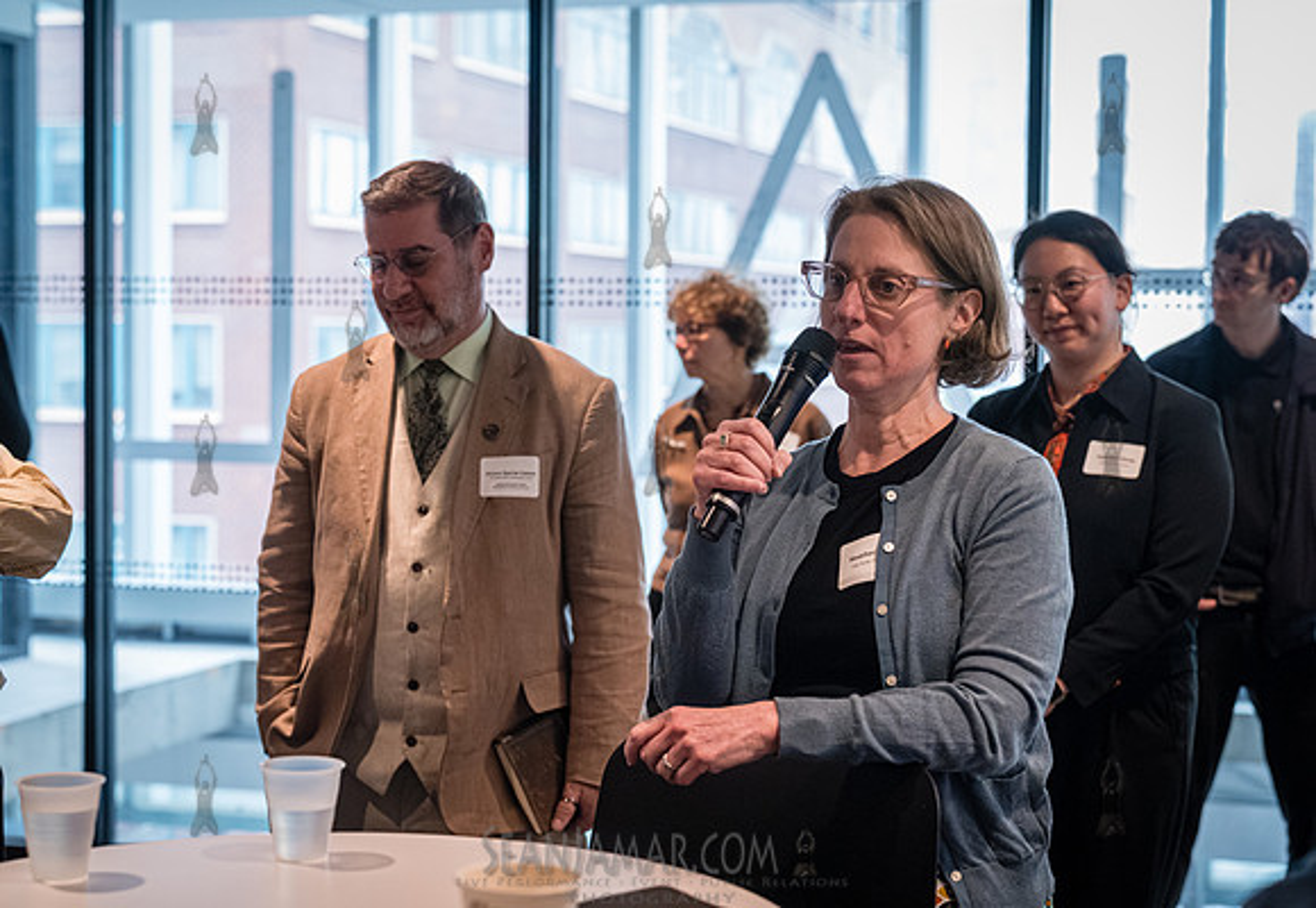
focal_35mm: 65
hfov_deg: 30.7
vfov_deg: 21.5
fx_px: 2395
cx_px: 620
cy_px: 445
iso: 5000
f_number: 4
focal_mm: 62
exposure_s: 1/500
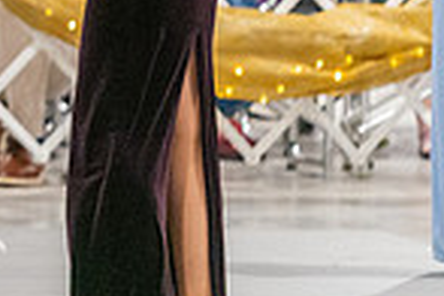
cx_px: -296
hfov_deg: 2.6
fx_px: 9755
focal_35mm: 791
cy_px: -41
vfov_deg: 1.7
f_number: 2.8
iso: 6400
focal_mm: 200
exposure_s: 1/250
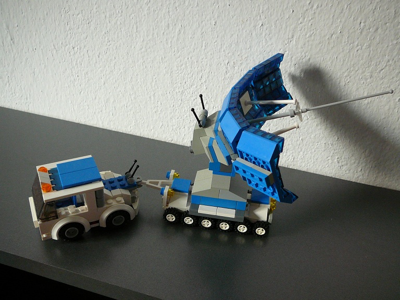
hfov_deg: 52.6
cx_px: 200
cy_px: 150
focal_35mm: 35
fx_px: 404
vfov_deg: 40.7
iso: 200
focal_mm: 5.2
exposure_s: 1/30
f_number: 2.8
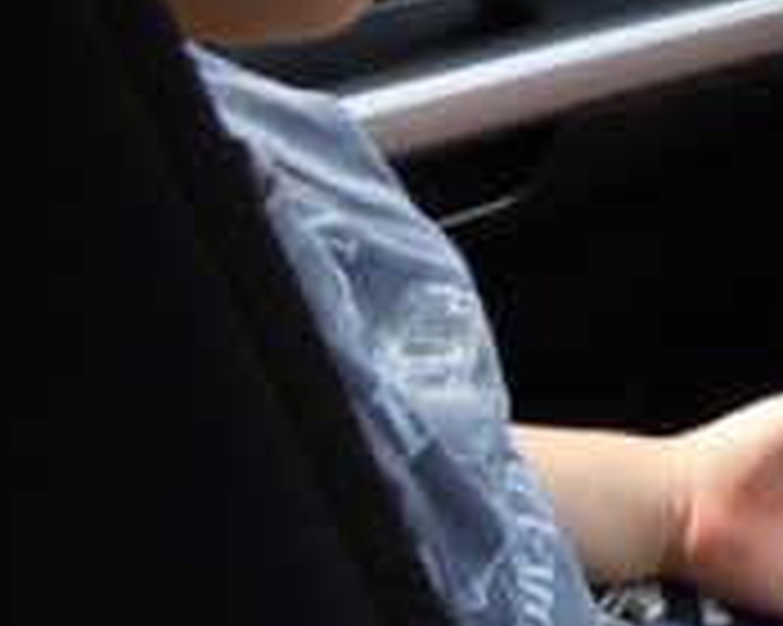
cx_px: 1184
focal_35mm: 101
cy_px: -225
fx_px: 2339
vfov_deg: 14.5
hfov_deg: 17.1
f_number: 3.5
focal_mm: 5.4
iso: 100
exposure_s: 1/80
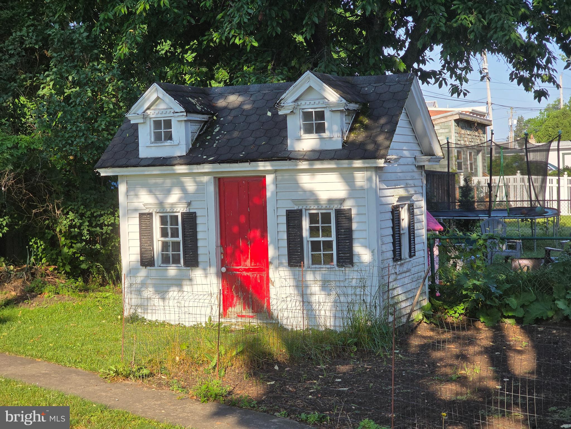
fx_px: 1138
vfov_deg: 21.3
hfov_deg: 28.2
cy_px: 214
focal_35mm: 69
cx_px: 286
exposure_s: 1/1195
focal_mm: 7.9
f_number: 2.4
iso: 50
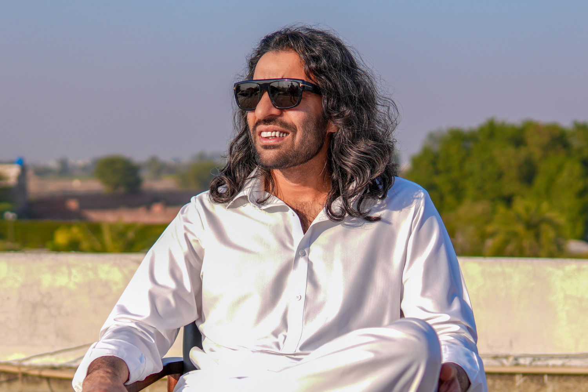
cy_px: 196
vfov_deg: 29.9
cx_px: 294
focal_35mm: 45
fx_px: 735
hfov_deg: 43.6
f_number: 2
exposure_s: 1/2000
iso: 50
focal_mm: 30
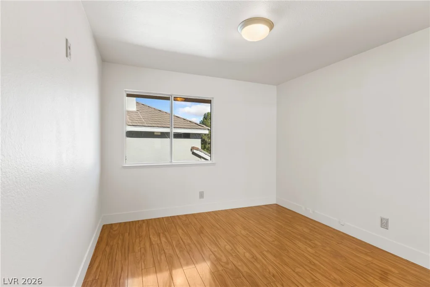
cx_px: 215
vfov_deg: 67.4
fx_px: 215
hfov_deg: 90.0
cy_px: 144
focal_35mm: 18
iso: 400
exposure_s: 1/1.67
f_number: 8
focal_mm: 18
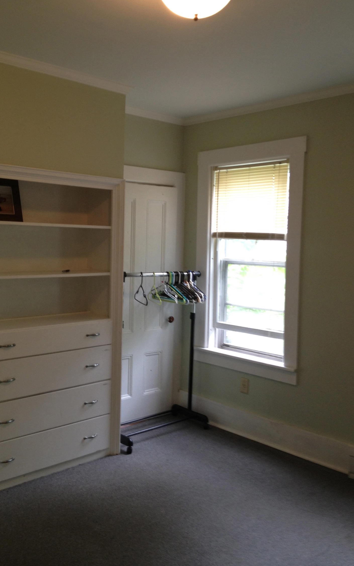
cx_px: 173
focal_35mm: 38
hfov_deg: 33.6
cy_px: 278
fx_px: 586
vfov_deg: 51.5
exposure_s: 1/20
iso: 50
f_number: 2.4
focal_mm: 4.28
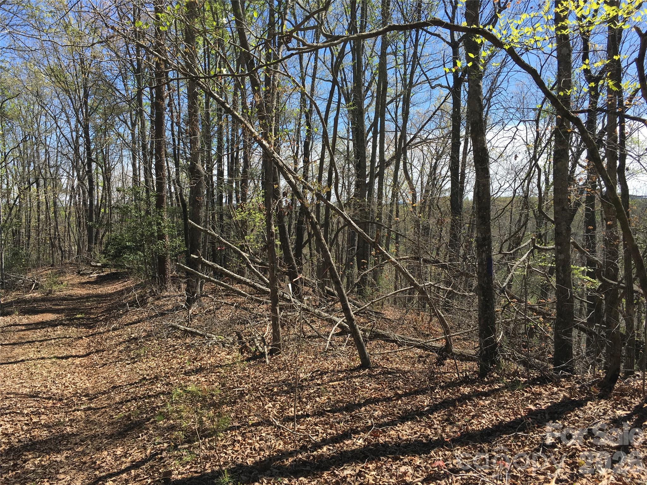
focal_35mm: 29
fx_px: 542
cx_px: 324
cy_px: 242
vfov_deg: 48.2
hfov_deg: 61.7
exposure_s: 1/1026
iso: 25
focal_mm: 4.15
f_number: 2.2
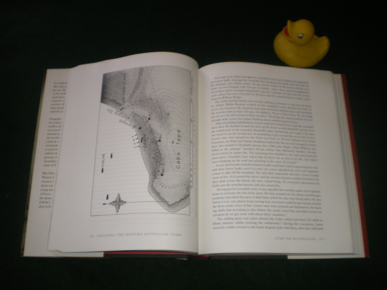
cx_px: 194
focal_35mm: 38
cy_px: 145
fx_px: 425
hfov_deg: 49.0
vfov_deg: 37.7
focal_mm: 6.3
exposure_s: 1/50
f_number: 3.1
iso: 200
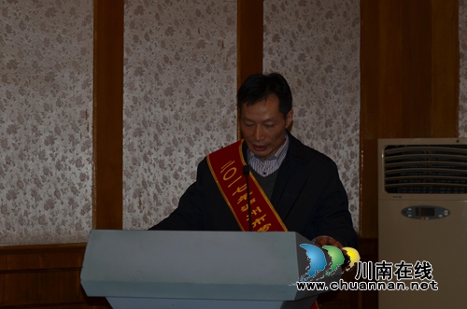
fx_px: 1650
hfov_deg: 16.1
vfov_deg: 10.7
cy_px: 154
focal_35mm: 128
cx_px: 234
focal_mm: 85
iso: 100
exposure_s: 1/60
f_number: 5
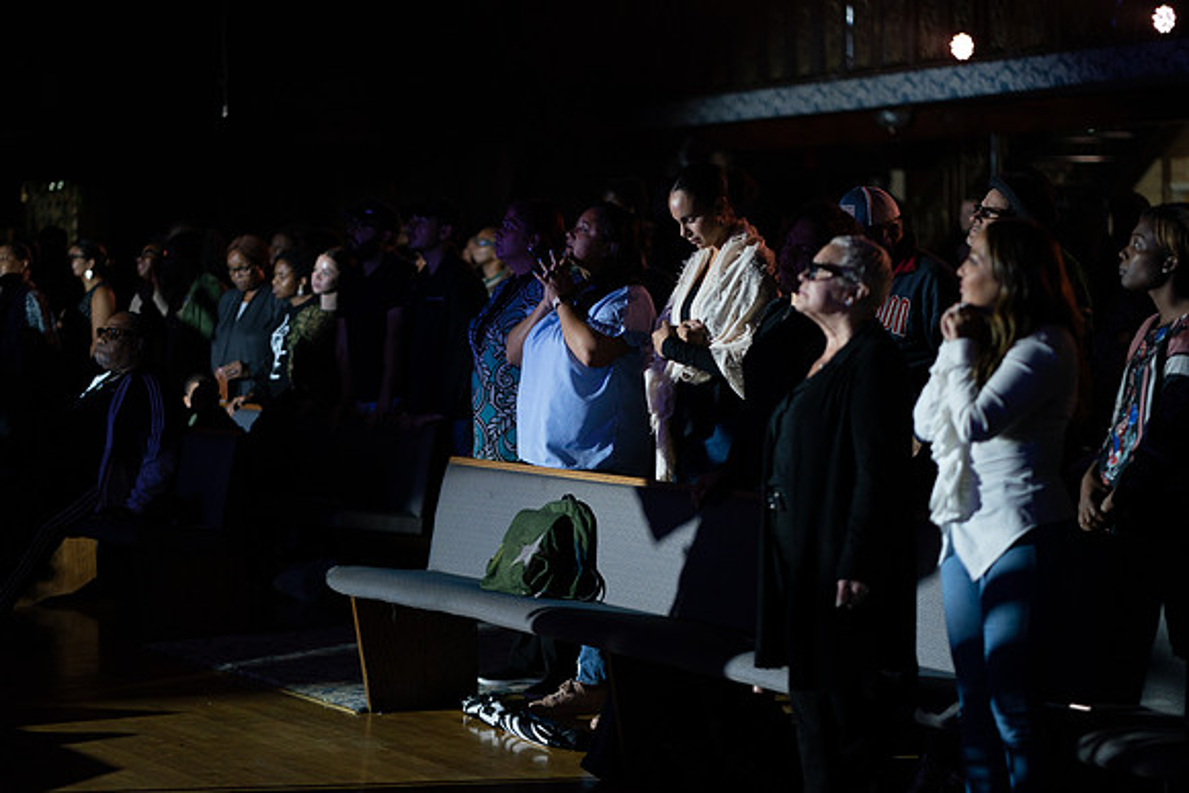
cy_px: 396
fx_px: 2808
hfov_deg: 23.9
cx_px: 594
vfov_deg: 16.1
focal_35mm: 85
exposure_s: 1/400
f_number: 1.8
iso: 2000
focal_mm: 85
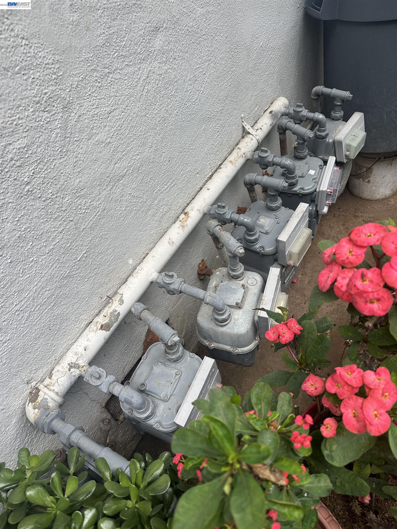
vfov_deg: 71.6
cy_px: 264
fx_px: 367
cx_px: 198
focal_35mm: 24
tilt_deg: -47.5
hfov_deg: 56.8
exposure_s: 1/220
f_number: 1.78
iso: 64
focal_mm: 6.86
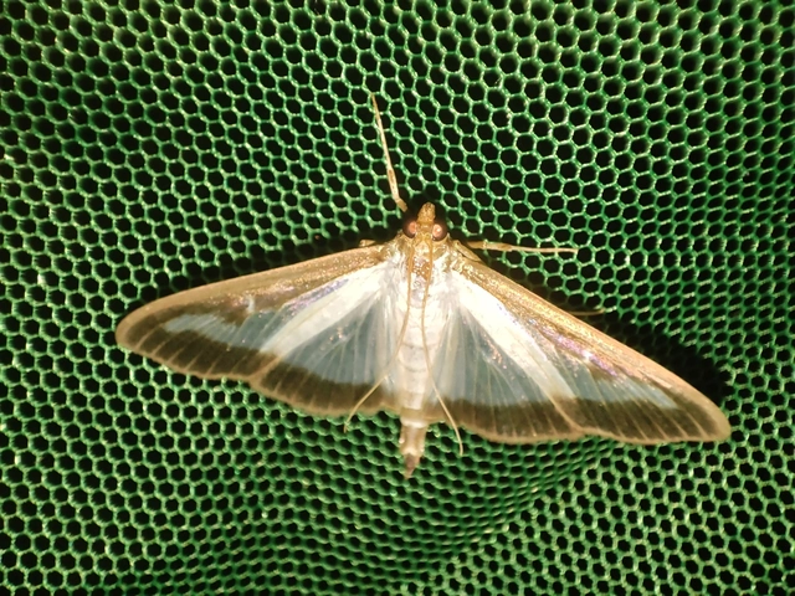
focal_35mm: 49
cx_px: 398
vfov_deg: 29.7
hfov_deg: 38.9
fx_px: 1125
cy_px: 298
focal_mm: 4.1
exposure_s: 1/50
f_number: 2.4
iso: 123
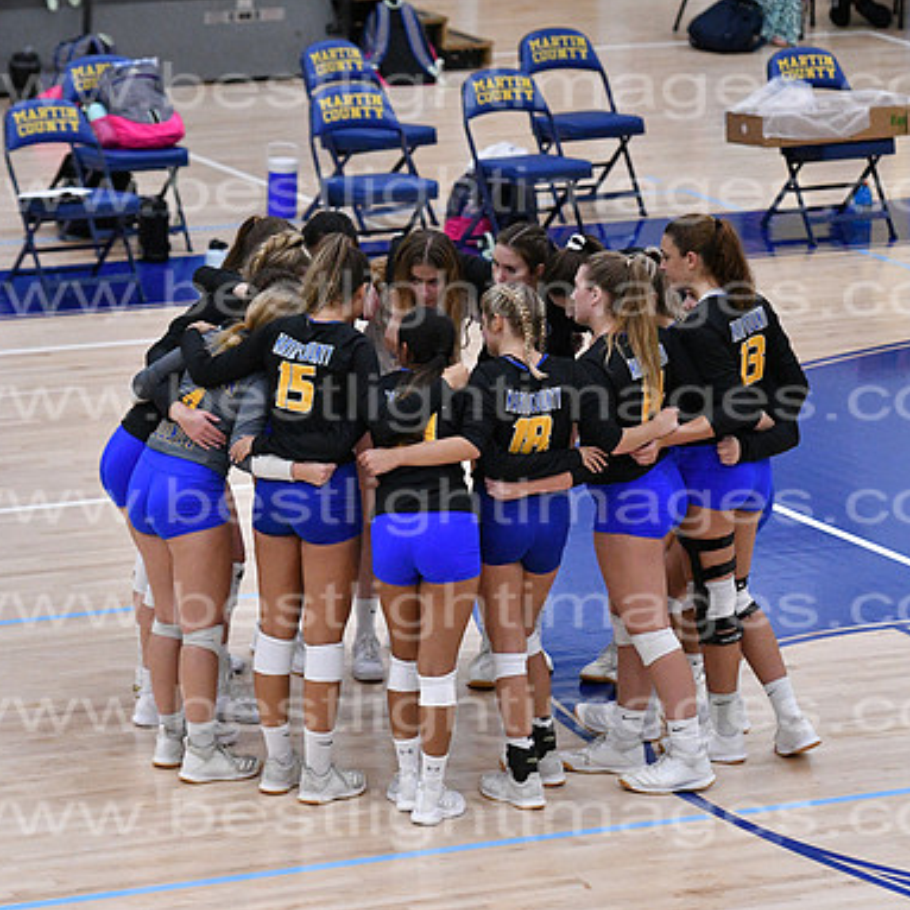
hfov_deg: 8.1
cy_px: 455
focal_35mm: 216
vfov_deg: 8.1
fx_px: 6424
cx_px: 482
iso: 6400
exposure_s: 1/1250
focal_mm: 112
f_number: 3.2
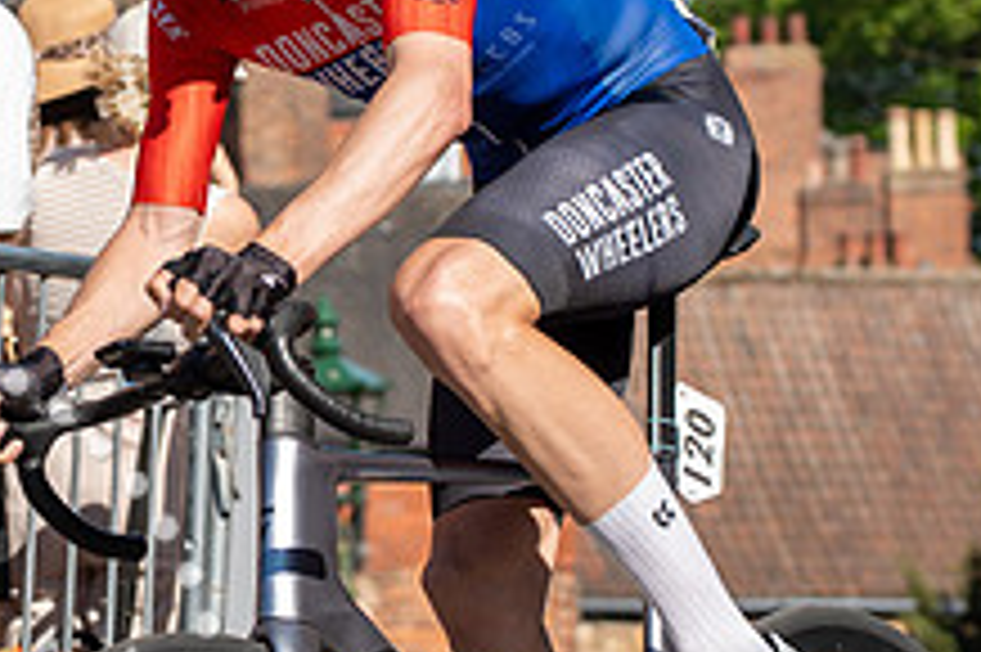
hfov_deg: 9.1
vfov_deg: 6.1
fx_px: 6154
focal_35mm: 226
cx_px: 161
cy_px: 487
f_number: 3.5
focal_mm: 64
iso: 100
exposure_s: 1/1000
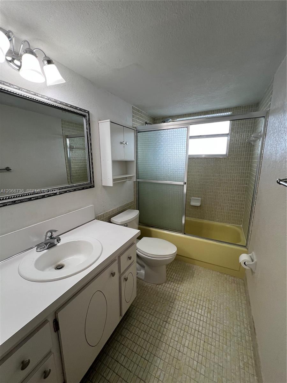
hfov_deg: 89.9
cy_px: 192
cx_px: 144
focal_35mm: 13
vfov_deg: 106.2
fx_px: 144
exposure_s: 1/120
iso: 80
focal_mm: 1.57
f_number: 1.8
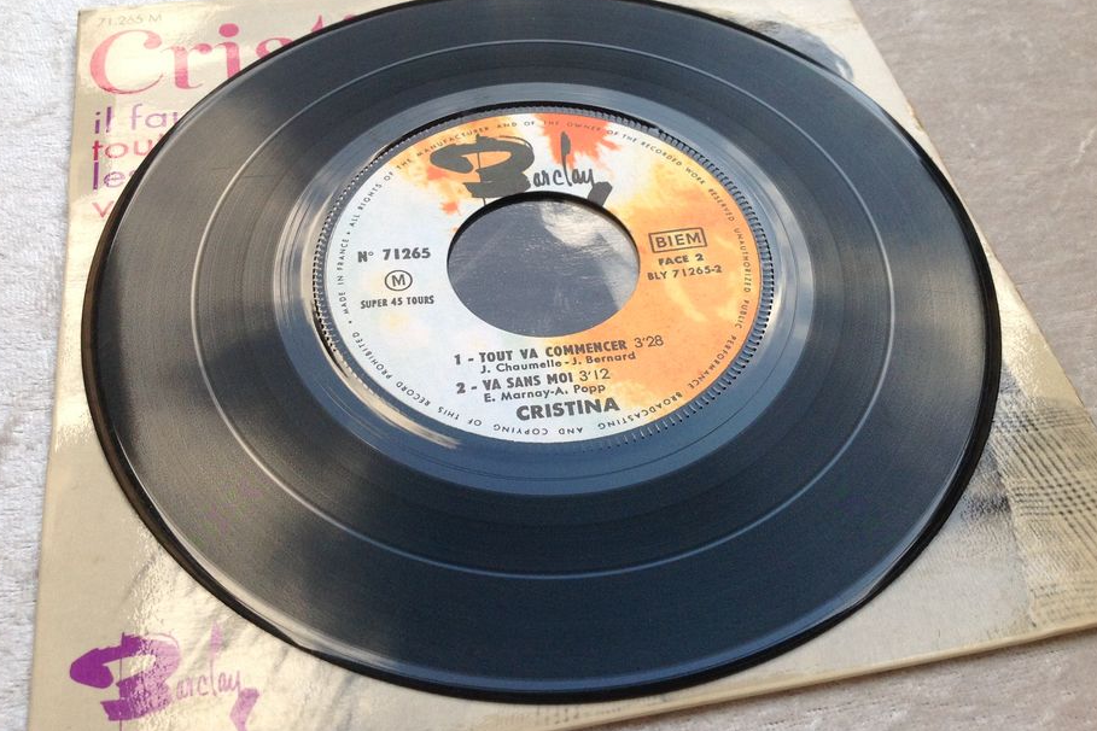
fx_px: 1219
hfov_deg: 48.5
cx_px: 549
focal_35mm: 40
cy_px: 297
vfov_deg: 33.3
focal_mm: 4.28
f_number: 2.4
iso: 100
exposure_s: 1/120
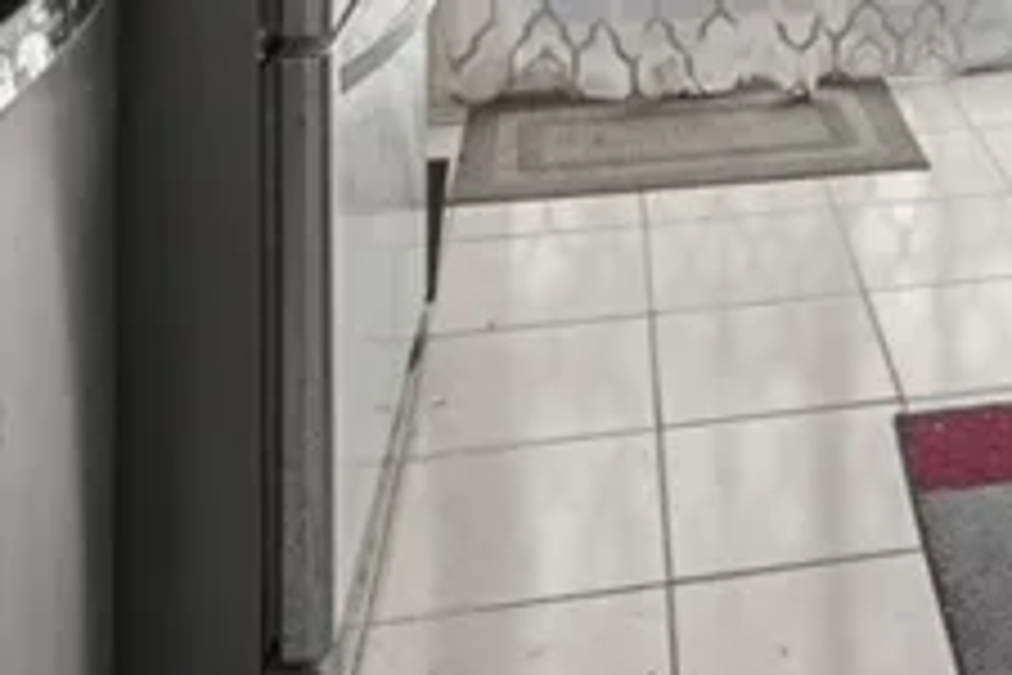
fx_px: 1574
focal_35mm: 56
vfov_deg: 19.4
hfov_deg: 33.2
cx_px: 967
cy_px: -468
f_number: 9
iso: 250
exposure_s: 1/4
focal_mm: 15
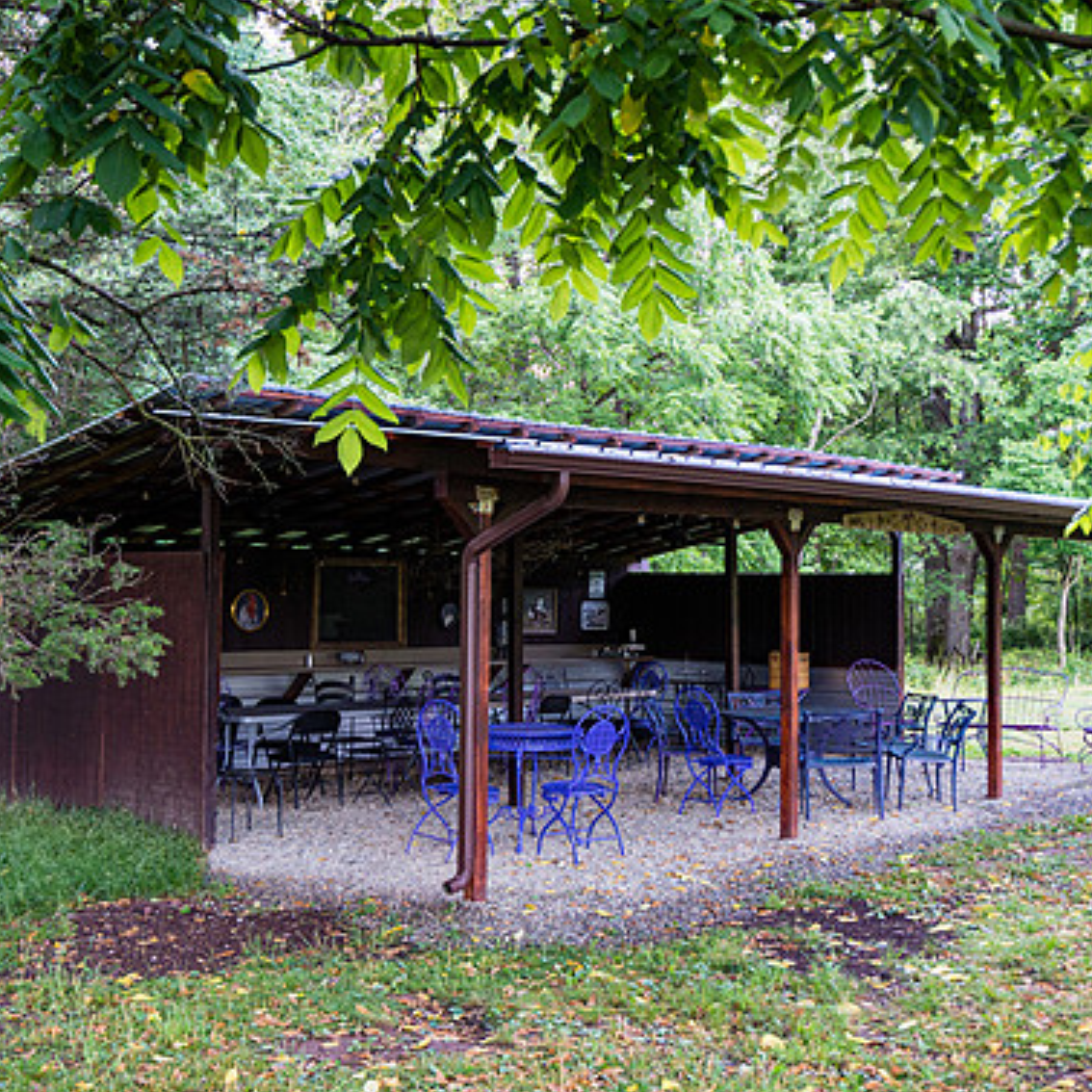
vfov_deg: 39.2
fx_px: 1535
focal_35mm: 43
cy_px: 548
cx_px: 553
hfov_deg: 39.2
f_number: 4
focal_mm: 31.5
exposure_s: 1/125
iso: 1250
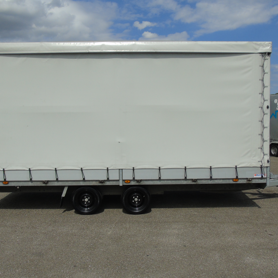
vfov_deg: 48.4
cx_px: 134
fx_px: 309
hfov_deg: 48.4
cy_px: 133
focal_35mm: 34
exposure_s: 1/1000
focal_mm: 4.4
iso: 80
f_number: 5.1
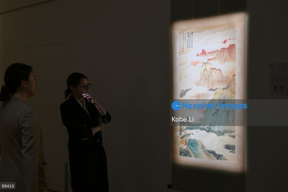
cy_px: 96
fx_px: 276
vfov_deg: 38.4
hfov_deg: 55.1
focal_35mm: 34
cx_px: 144
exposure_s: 1/100
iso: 1800
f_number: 6.3
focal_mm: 34.5
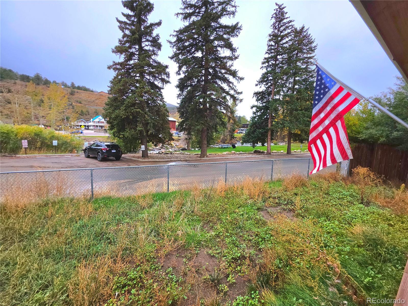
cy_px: 153
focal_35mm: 13
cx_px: 204
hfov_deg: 106.2
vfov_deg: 89.9
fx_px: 153
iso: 16
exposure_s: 1/256
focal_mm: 2.2
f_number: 1.9
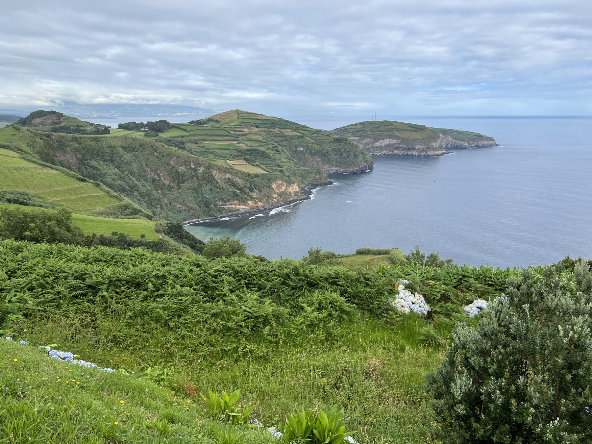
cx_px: 296
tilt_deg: -15.1
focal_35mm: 26
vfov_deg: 53.1
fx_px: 445
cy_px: 222
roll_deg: +0.1
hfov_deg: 67.3
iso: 50
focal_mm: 5.7
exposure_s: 1/2457
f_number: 1.5
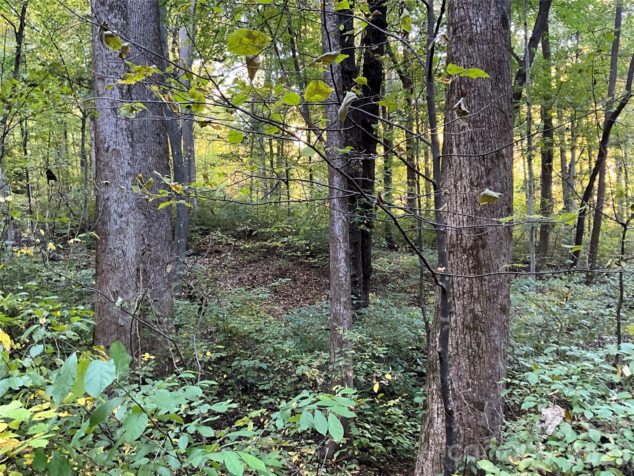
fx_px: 531
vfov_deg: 48.2
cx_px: 317
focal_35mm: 29
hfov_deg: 61.7
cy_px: 238
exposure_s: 1/56
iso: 320
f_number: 1.8
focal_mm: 3
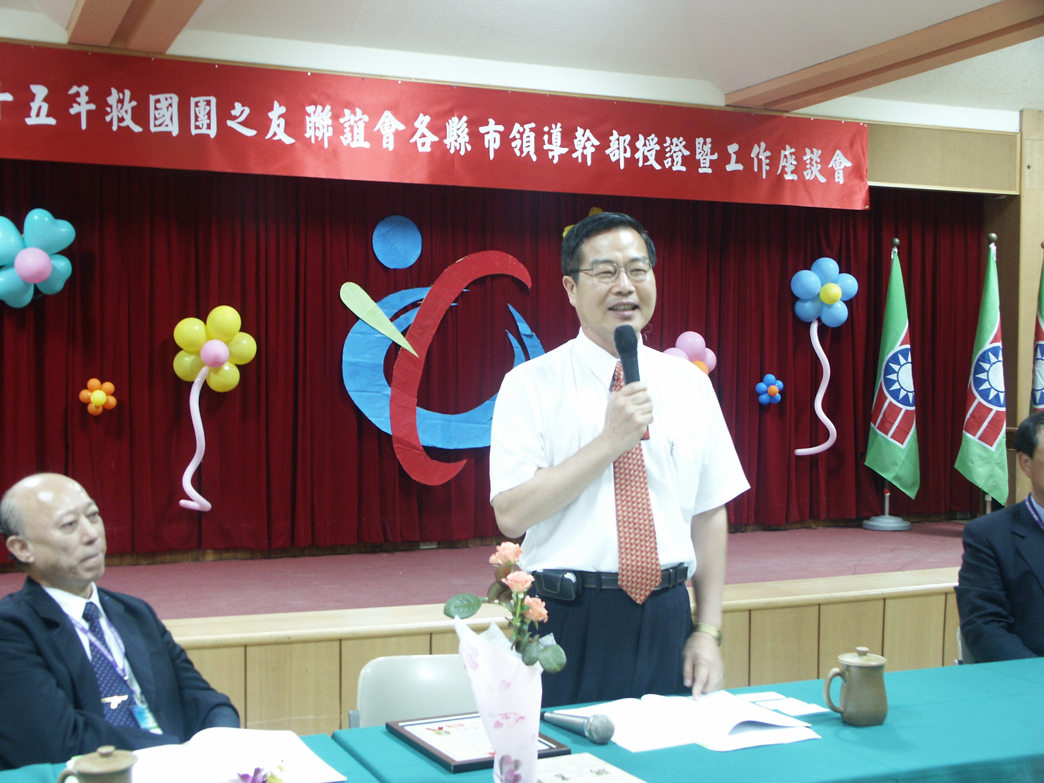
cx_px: 522
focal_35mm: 44
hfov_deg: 42.9
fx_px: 1327
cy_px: 392
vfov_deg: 32.9
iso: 200
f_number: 3.5
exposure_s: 1/4
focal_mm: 11.38
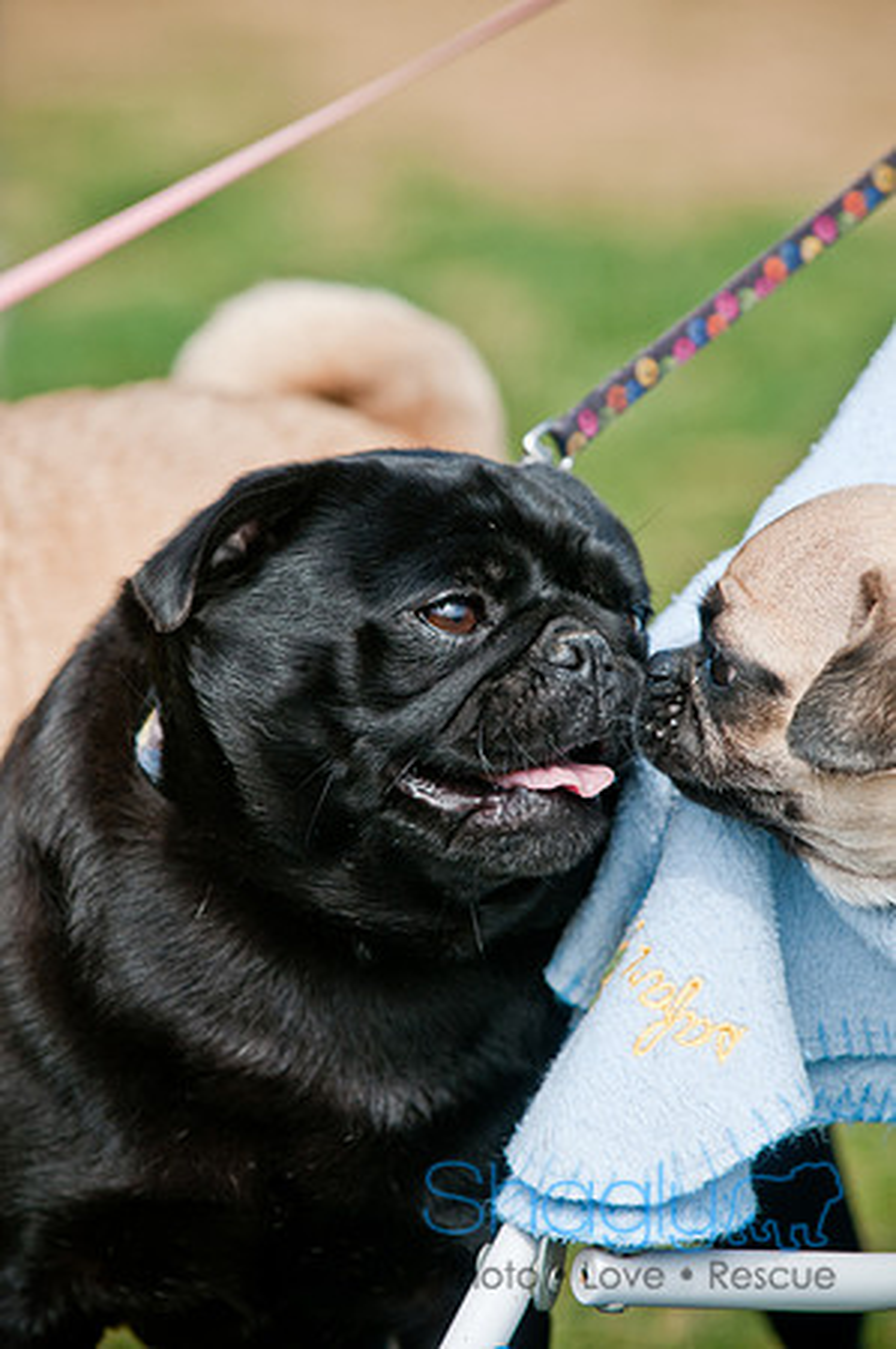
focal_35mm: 300
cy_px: 674
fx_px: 11225
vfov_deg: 6.9
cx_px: 448
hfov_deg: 4.6
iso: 200
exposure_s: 1/800
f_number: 5
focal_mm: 200
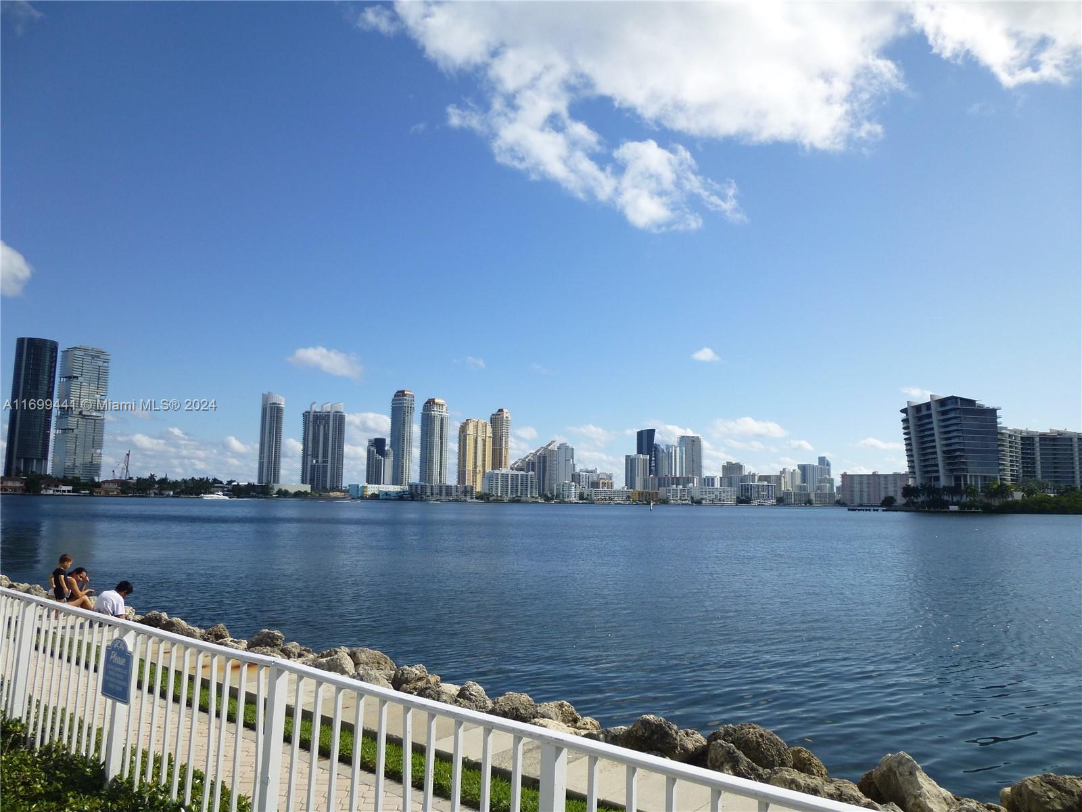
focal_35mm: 25
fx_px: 781
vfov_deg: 54.9
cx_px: 541
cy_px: 406
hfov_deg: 69.4
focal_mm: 4.5
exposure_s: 1/320
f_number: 9
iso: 100
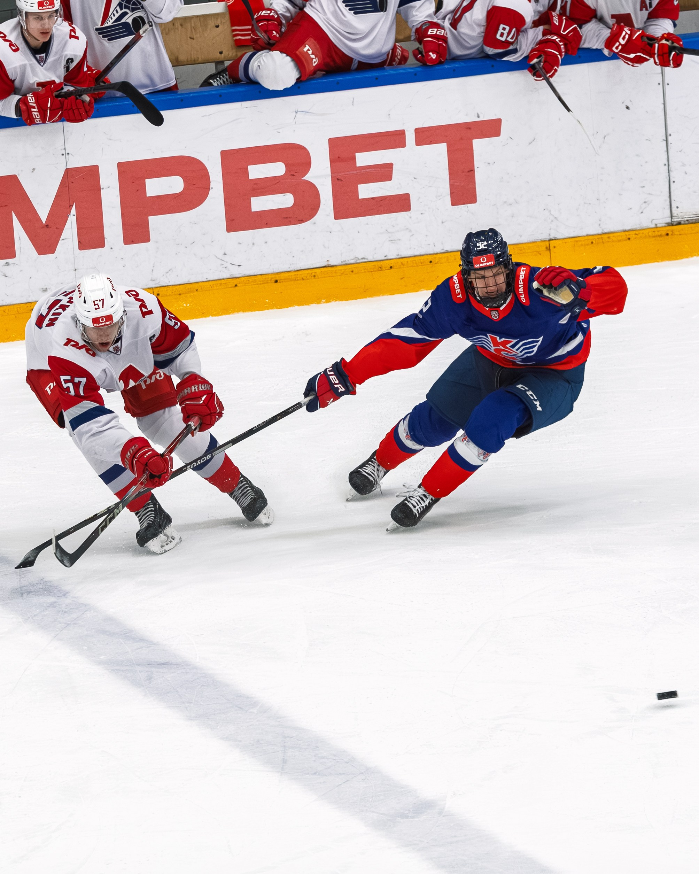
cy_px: 411
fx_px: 8092
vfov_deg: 6.2
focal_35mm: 313
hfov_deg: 4.9
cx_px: 234
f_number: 5.6
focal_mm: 140
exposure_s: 1/1250
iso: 2500
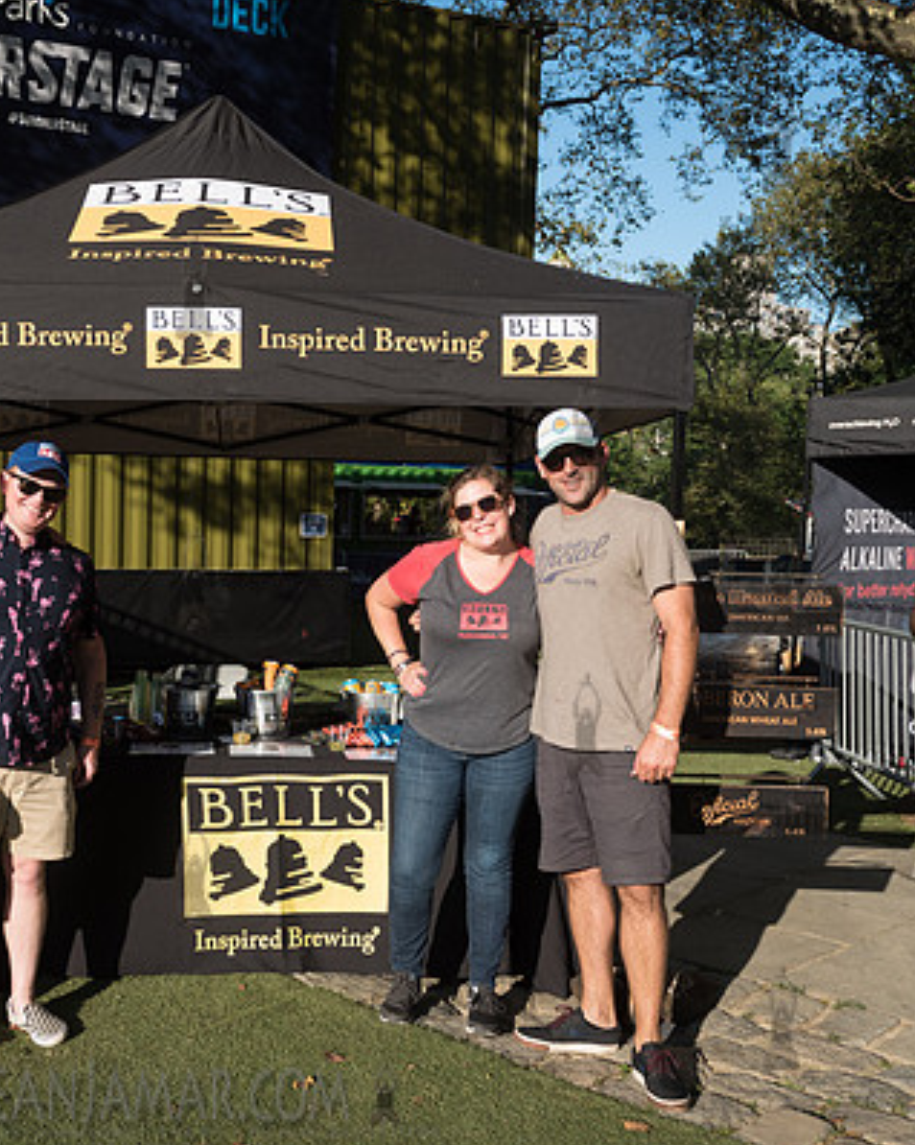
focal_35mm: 41
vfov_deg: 44.8
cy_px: 609
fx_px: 1389
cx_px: 284
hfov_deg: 36.0
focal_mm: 27
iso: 200
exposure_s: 1/800
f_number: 5.6
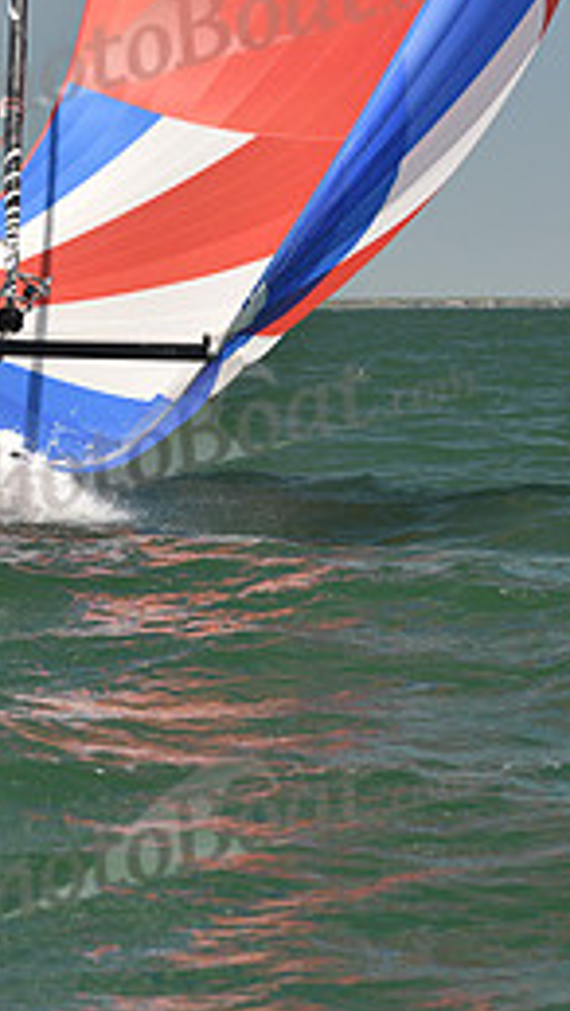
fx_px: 4399
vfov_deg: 13.1
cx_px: -273
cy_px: 291
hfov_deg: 7.3
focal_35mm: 164
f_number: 4.5
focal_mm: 70
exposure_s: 1/800
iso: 250
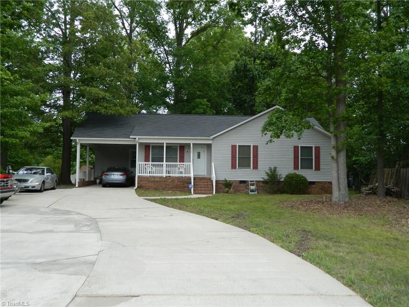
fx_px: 414
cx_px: 204
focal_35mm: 35
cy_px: 154
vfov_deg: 40.7
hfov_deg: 52.6
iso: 200
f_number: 3.3
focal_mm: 6.2
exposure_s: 1/320
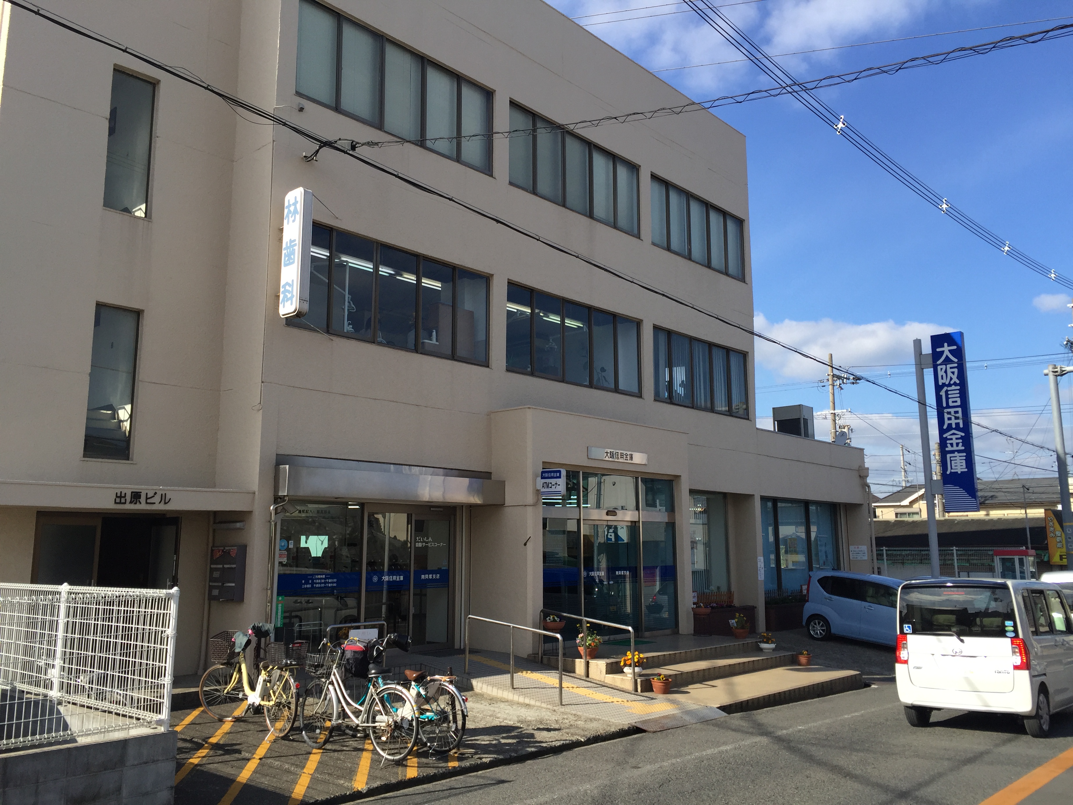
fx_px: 899
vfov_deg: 48.2
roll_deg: -0.4
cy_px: 402
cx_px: 536
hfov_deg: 61.7
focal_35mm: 29
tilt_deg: +10.6
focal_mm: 4.15
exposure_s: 1/1721
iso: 32
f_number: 2.2
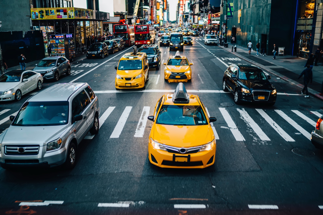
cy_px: 108
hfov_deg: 54.4
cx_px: 162
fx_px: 314
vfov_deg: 37.9
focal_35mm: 35
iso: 100
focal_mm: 35
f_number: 1.4
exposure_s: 1/125
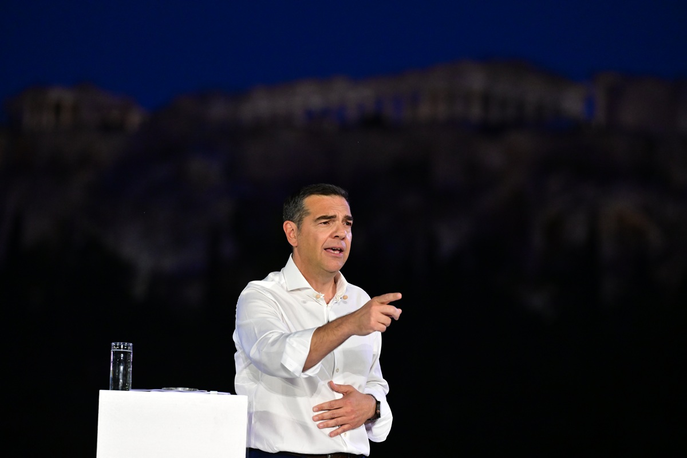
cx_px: 344
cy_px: 229
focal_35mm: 200
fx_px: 3816
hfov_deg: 10.3
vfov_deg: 6.9
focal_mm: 200
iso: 5000
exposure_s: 1/640
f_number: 4
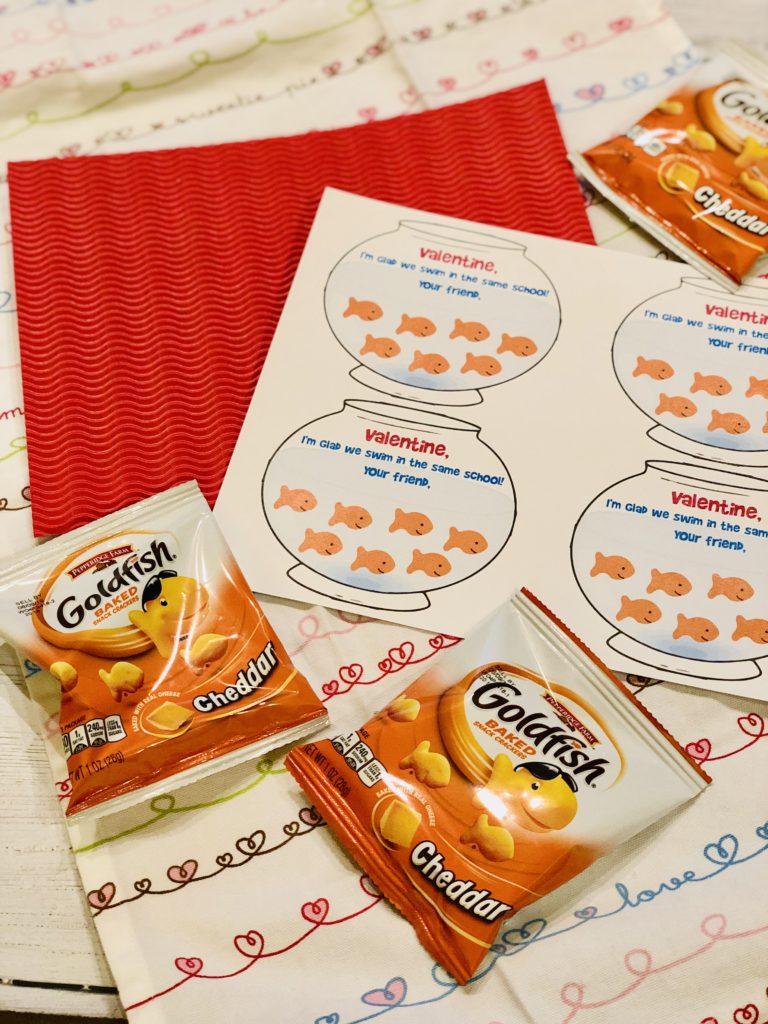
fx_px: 1538
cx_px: 384
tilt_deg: -58.1
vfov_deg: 36.8
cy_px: 512
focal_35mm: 52
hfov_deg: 28.0
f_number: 2.4
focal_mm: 6
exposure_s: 1/24
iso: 160
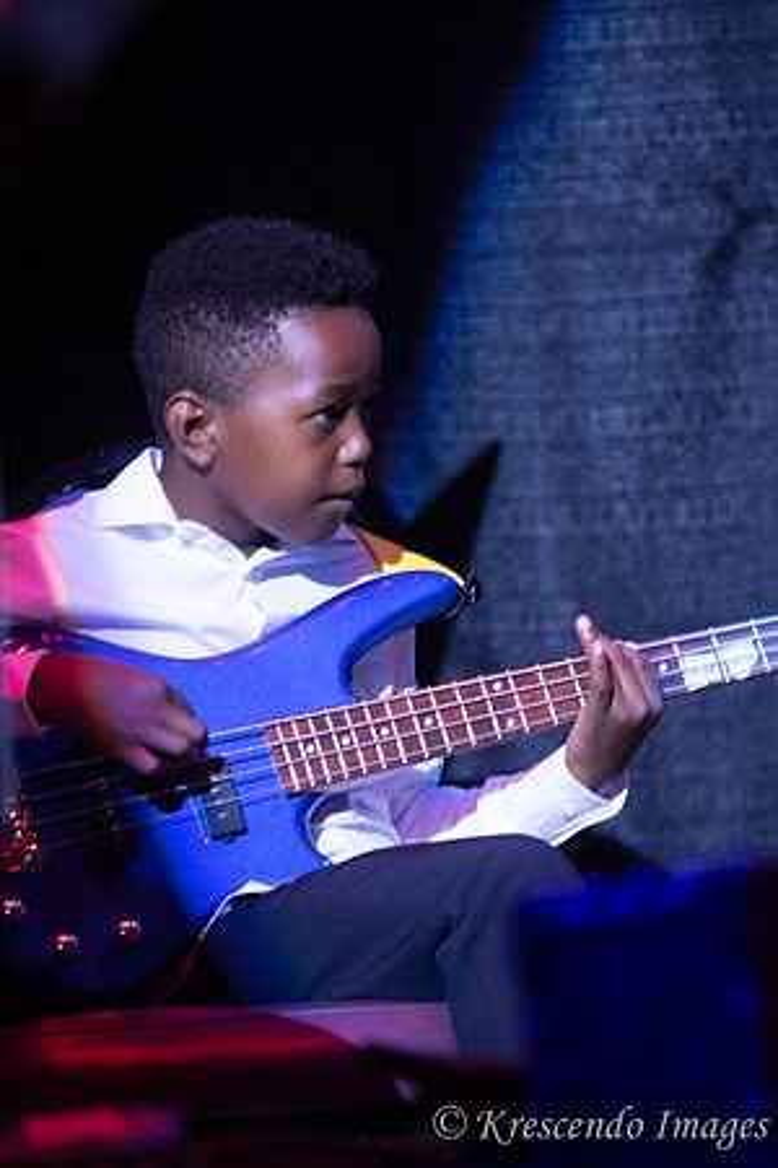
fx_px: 8266
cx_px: 389
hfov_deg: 5.4
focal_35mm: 255
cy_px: 584
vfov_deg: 8.1
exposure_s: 1/160
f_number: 2.8
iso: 3200
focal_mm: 170
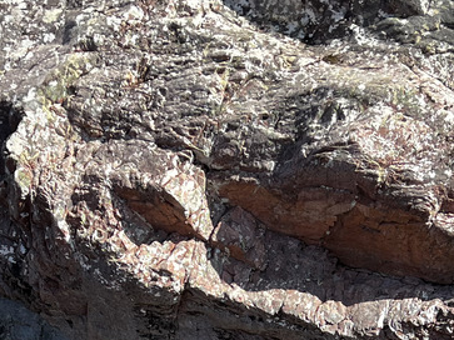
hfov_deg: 22.8
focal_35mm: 86
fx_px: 1128
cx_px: 199
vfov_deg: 15.8
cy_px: 500
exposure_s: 1/949
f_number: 1.5
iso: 50
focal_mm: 5.7
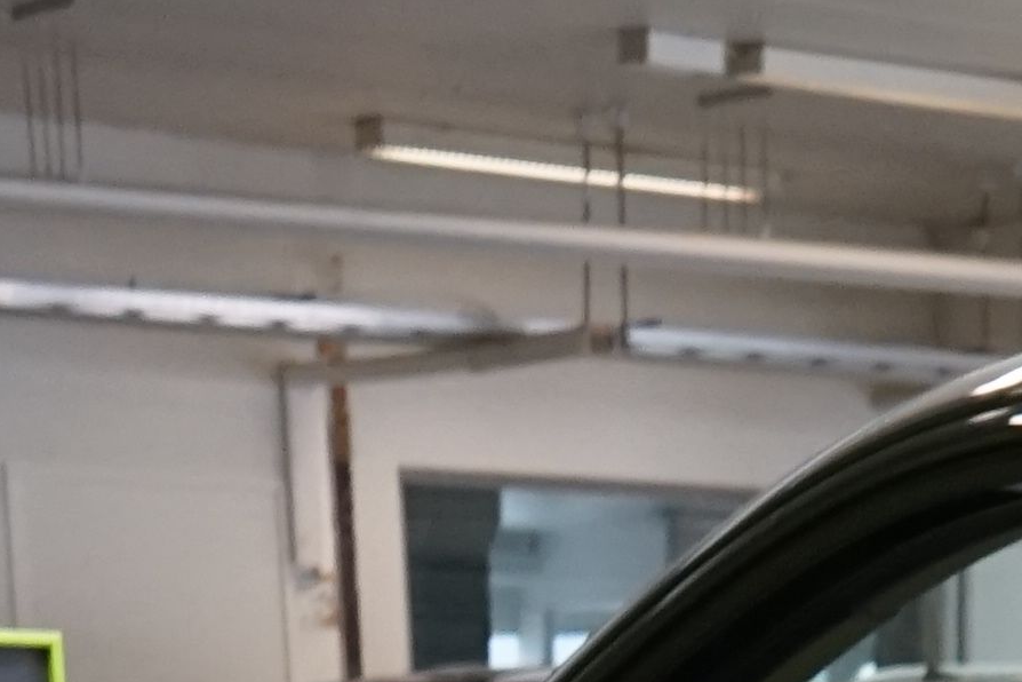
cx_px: 2476
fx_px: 5337
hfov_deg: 9.6
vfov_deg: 6.6
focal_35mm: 188
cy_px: 2065
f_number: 6.3
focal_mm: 28
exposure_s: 1/30
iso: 1600
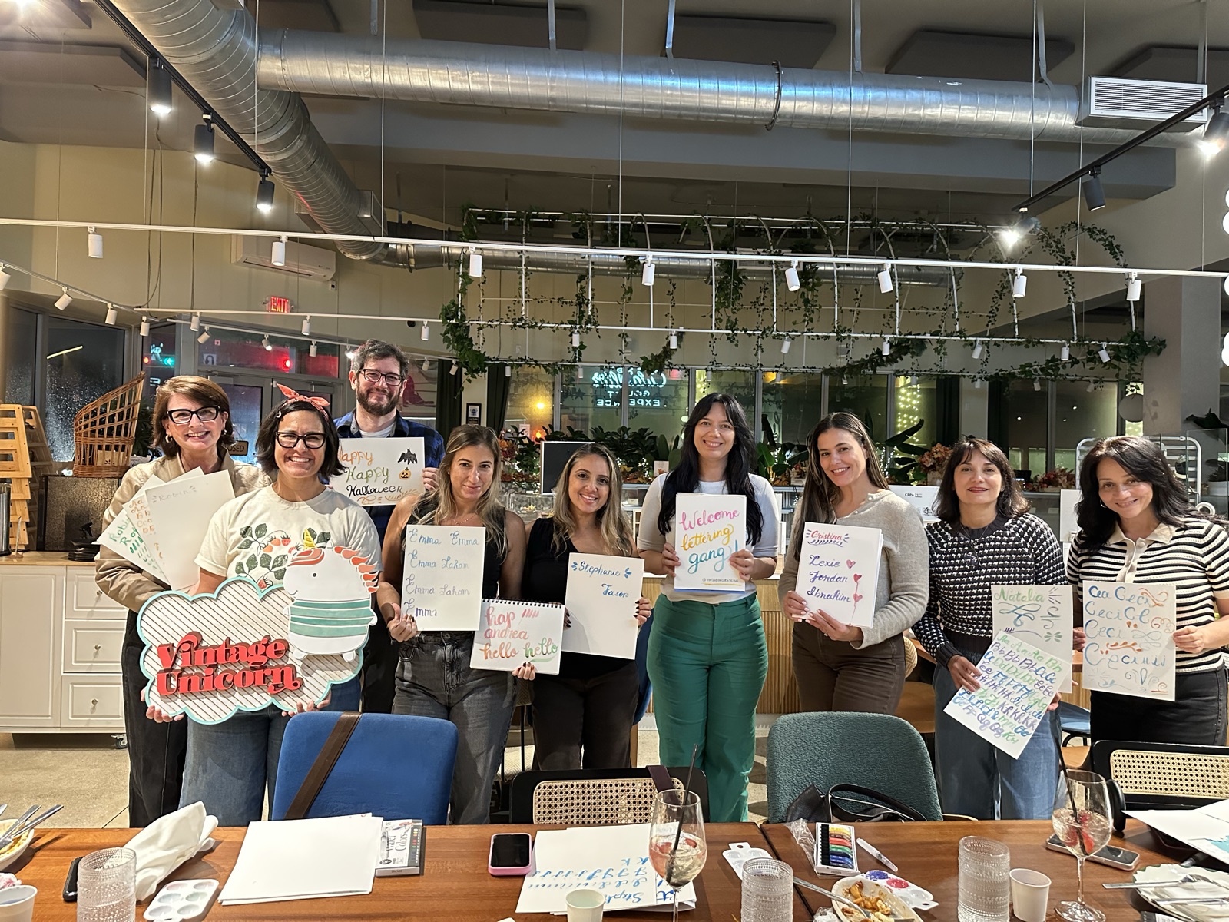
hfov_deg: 71.6
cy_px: 461
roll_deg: -1.2
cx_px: 614
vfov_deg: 56.8
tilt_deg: +0.9
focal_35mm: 24
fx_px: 852
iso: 800
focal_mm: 6.86
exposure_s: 1/60
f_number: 1.78
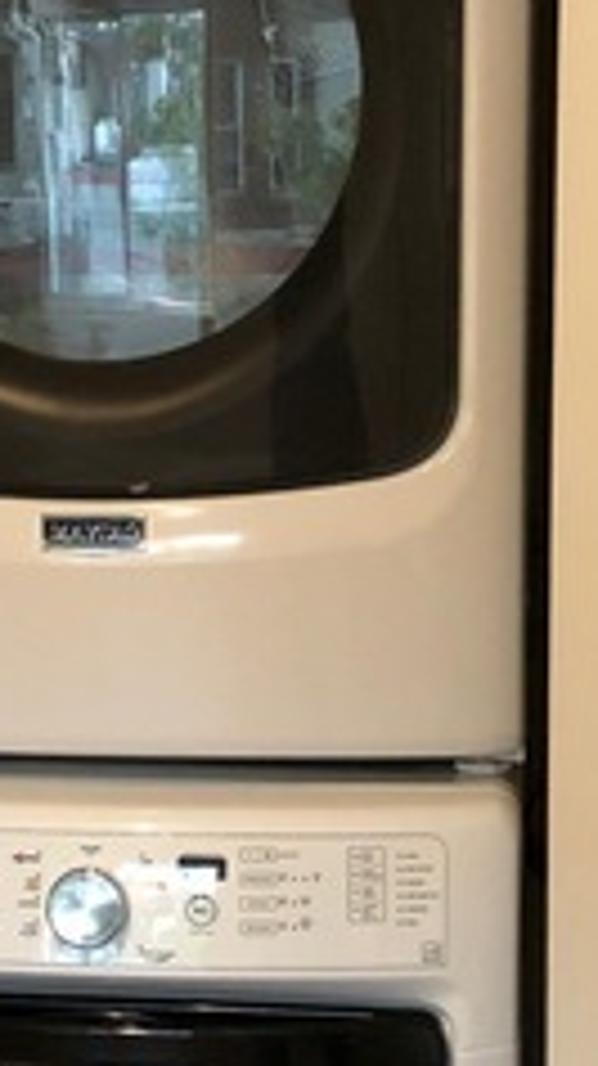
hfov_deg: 14.0
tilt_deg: -9.0
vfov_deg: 24.7
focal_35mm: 86
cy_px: 605
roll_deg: +0.9
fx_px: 2429
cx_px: 130
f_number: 1.8
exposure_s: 1/15
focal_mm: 4
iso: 80
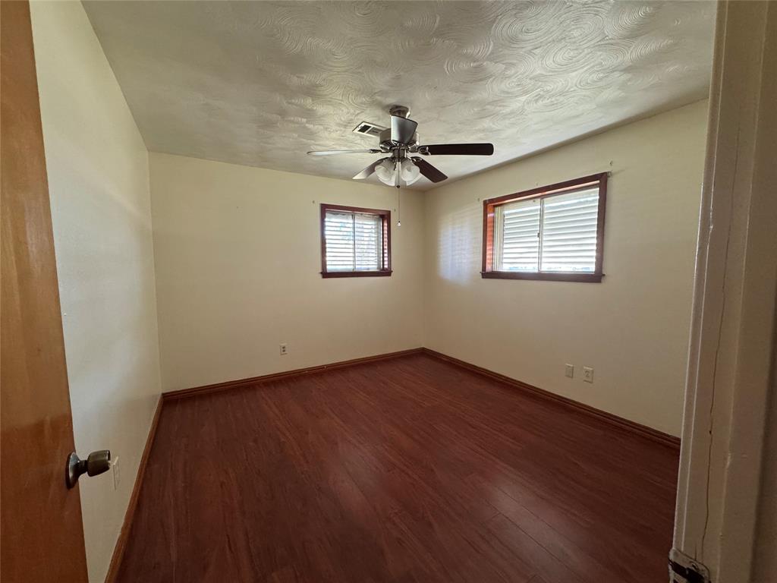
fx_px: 314
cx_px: 388
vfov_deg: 85.7
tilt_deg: -5.3
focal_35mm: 14
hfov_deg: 102.1
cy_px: 292
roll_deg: +0.8
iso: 320
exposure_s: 1/60
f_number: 2.2
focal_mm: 2.22
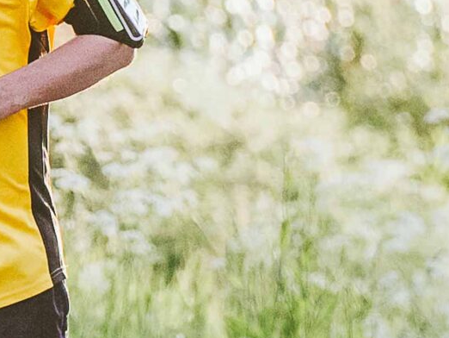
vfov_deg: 1.1
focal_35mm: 1414
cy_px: 244
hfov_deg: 1.4
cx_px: -154
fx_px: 18349
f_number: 3.5
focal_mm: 200
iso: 500
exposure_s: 1/1250
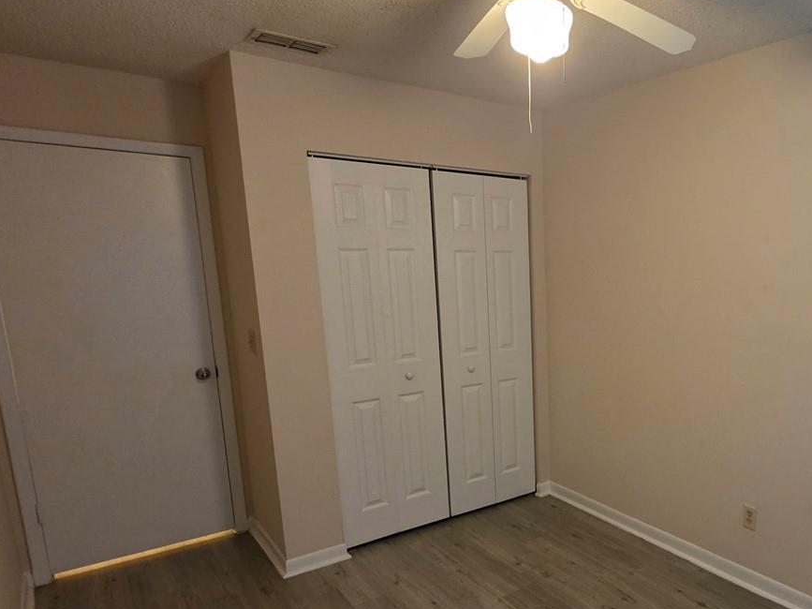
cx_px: 657
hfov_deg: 64.8
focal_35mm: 24
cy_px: 373
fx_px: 563
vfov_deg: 56.3
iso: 400
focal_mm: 2.2
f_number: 1.9
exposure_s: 1/60
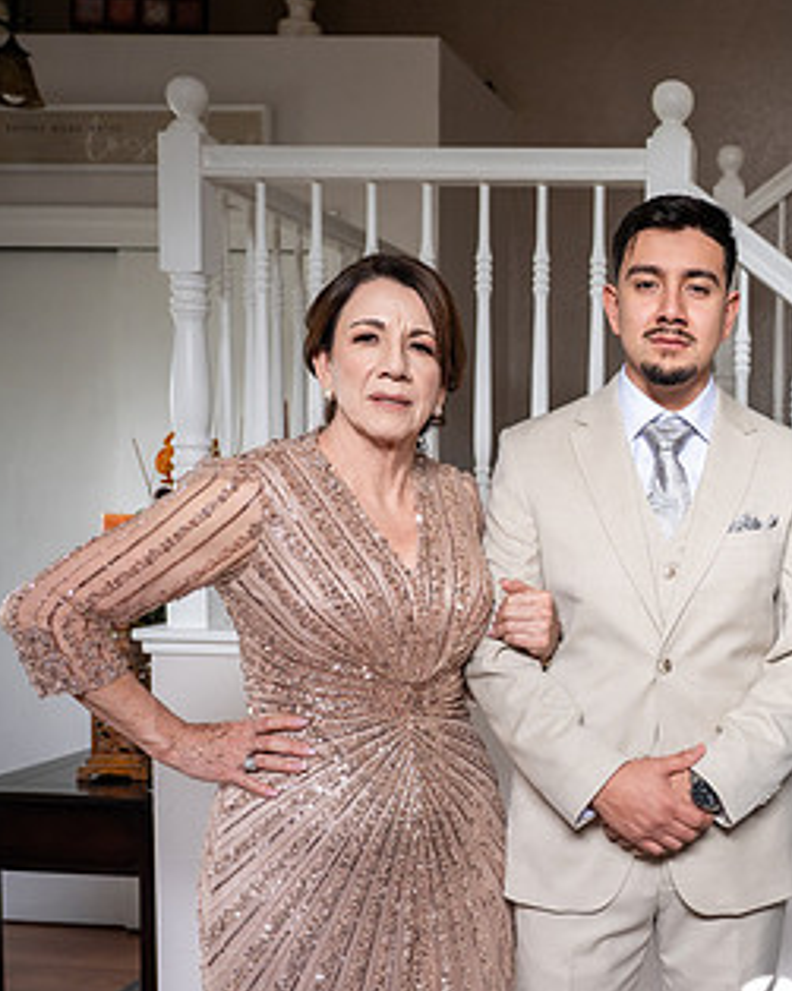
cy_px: 593
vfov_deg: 39.4
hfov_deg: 30.1
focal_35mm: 47
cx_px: 776
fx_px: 1378
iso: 1000
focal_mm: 26
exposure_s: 1/100
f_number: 3.2
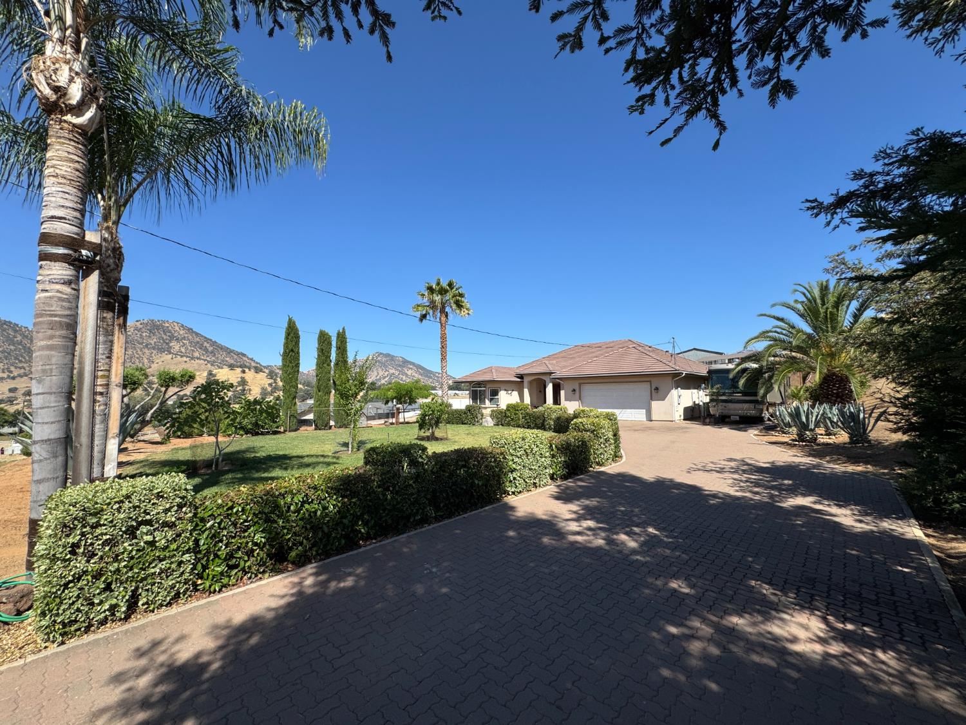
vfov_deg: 85.7
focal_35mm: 14
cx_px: 483
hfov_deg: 102.1
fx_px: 391
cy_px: 362
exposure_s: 1/2083
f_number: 2.2
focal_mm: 2.22
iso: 50
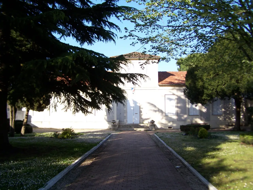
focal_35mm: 38
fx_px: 278
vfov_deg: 37.7
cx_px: 126
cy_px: 95
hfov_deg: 49.0
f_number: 2.8
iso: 80
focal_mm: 6.3
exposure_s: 1/500
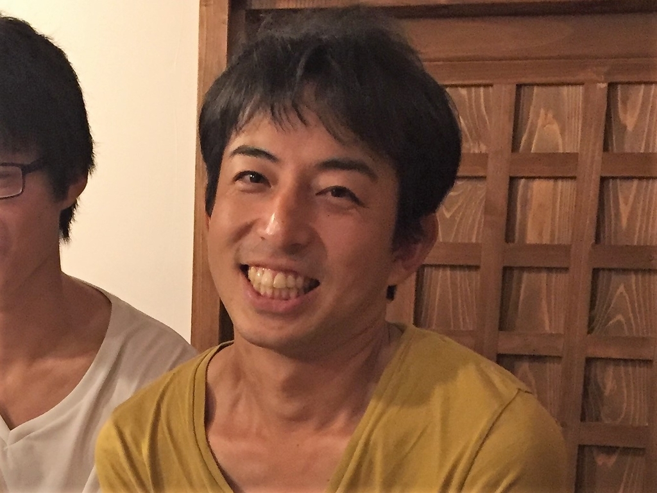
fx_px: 550
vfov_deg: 48.2
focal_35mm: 29
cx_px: 328
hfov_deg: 61.7
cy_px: 246
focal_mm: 4.15
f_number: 2.2
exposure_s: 1/30
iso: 250
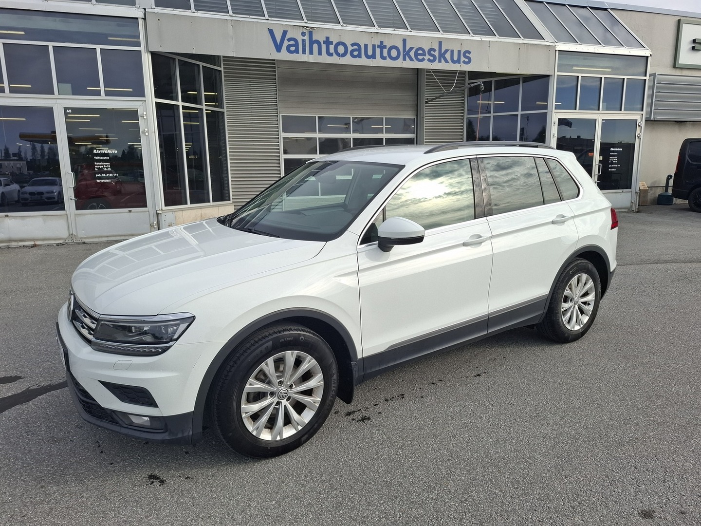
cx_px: 350
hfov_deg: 73.9
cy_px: 263
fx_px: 466
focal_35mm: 23
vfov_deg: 58.9
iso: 50
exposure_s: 1/1364
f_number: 1.8
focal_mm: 5.54
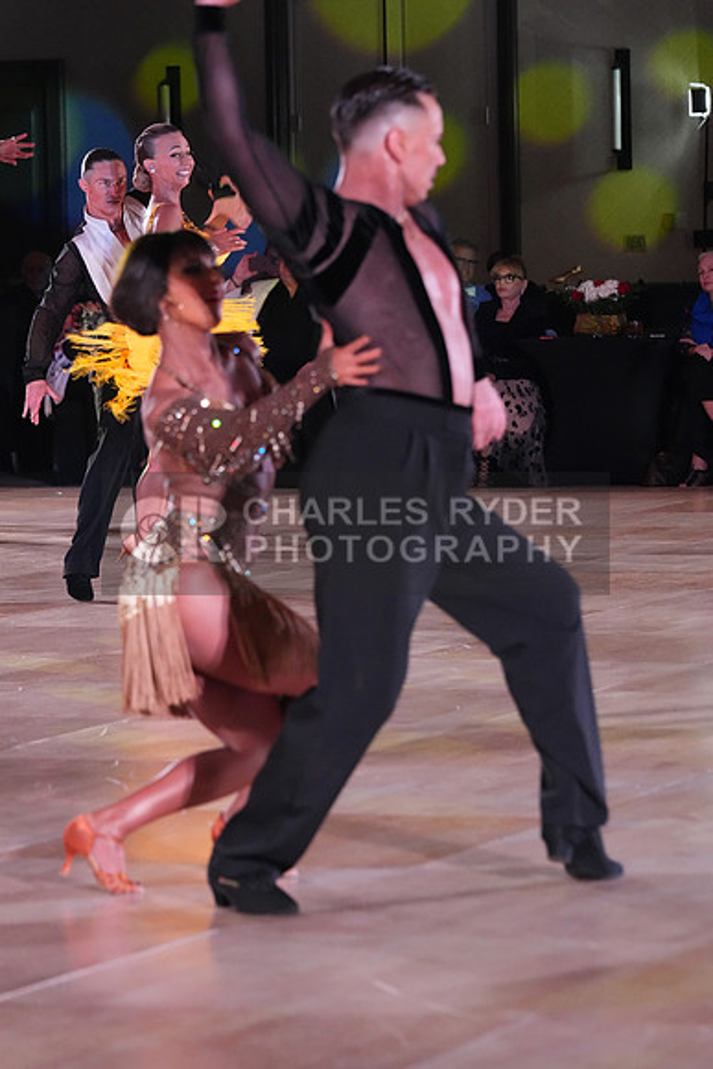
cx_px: 356
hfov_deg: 7.8
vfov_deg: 11.7
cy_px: 534
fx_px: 5225
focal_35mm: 176
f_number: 6.3
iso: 8000
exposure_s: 1/250
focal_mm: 176
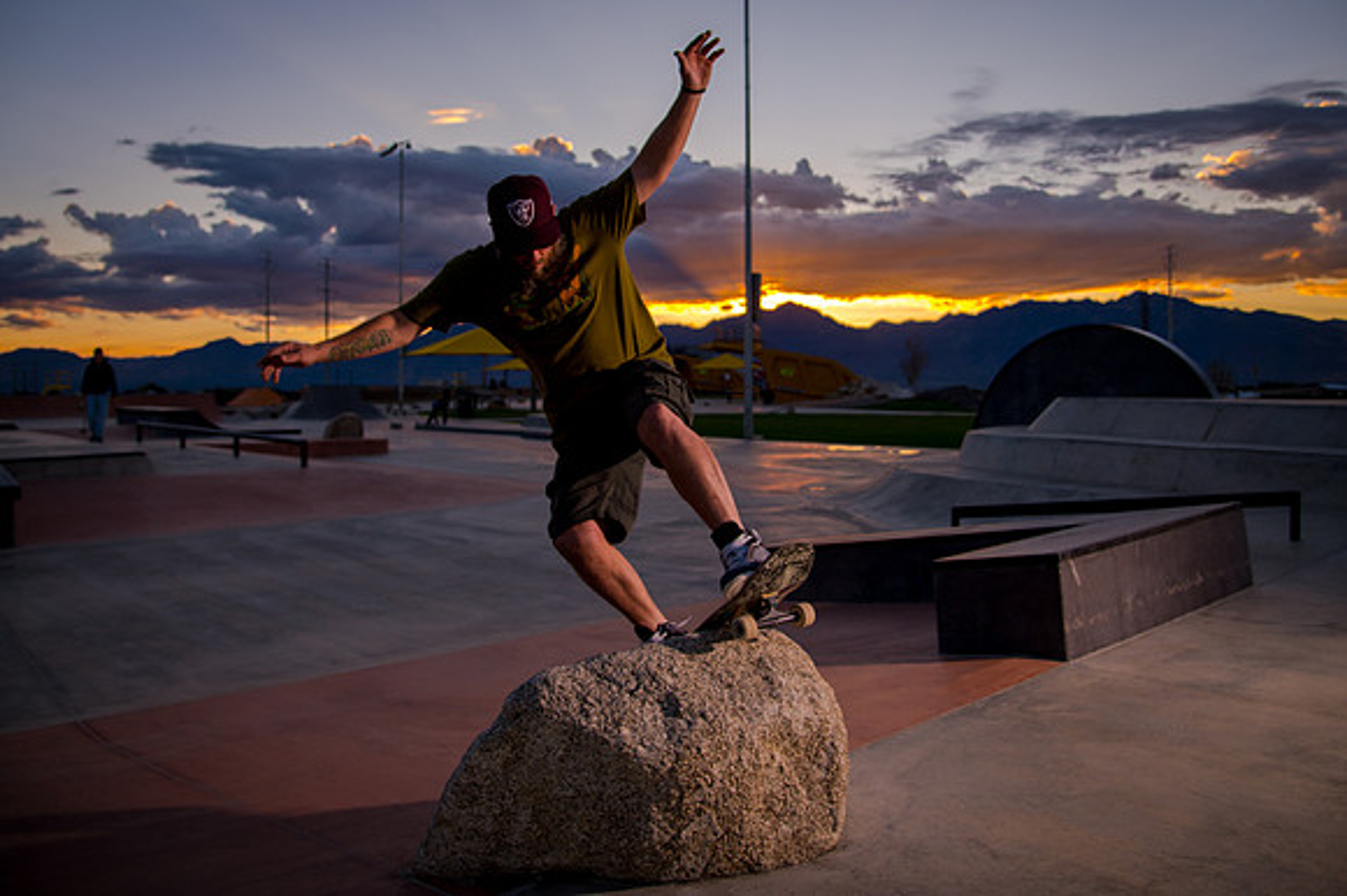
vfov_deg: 45.2
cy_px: 361
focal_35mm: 29
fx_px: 1072
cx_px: 674
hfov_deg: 64.3
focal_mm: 24
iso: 250
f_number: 4
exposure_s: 1/500
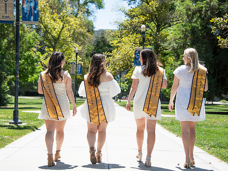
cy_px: 86
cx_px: 108
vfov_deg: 17.4
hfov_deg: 23.0
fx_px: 560
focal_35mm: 85
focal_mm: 78
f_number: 5.6
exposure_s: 1/2000
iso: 500
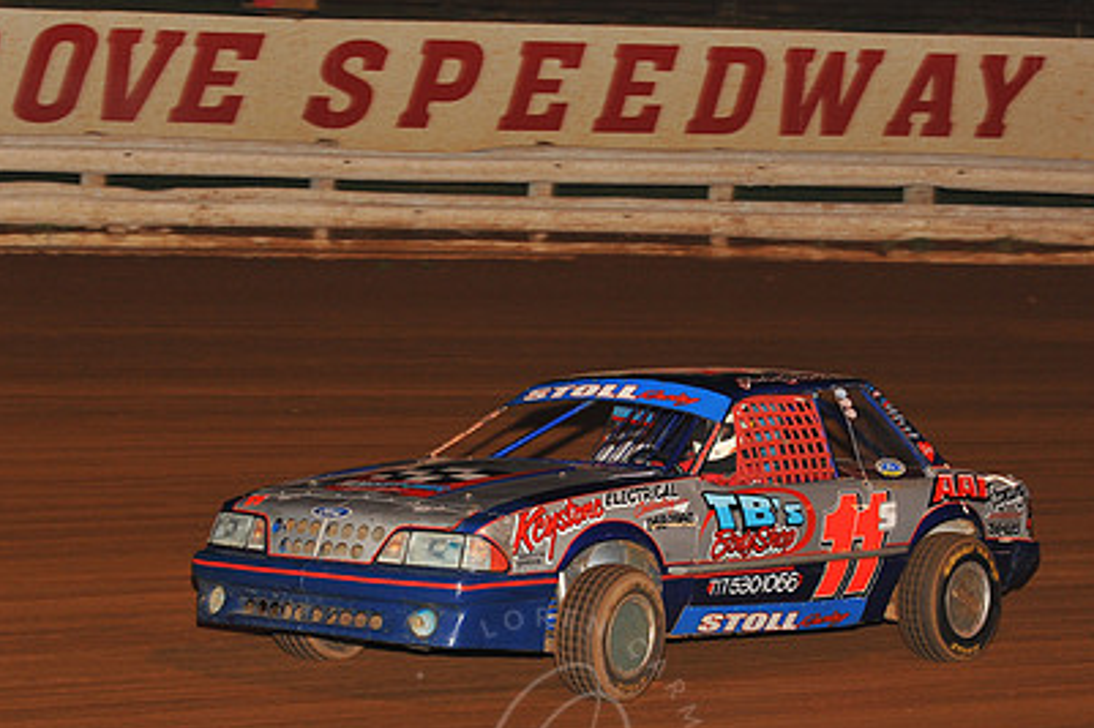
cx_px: 543
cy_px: 521
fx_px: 4617
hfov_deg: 13.5
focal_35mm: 152
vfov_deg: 9.0
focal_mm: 105
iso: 1000
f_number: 6.3
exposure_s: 1/320
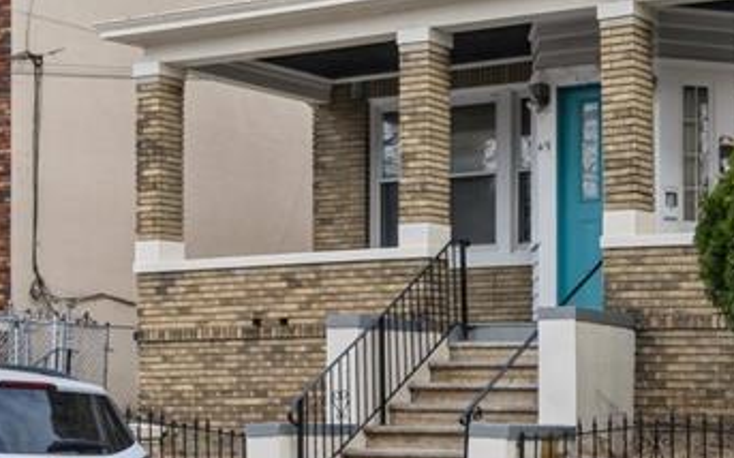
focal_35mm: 73
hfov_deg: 26.3
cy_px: 24
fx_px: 1460
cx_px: 781
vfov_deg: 17.5
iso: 100
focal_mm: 24
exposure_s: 1/160
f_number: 8
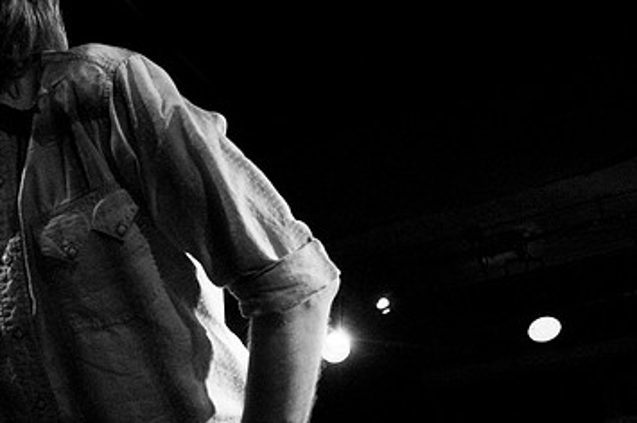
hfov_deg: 39.1
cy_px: 215
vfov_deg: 27.5
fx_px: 866
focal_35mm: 49
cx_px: 147
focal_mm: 20
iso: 800
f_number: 3.2
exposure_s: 1/100
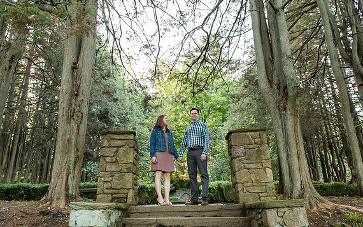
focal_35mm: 26
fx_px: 257
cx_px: 173
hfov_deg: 70.3
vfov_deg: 47.6
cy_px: 122
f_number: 4
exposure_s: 1/100
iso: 1000
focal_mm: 24
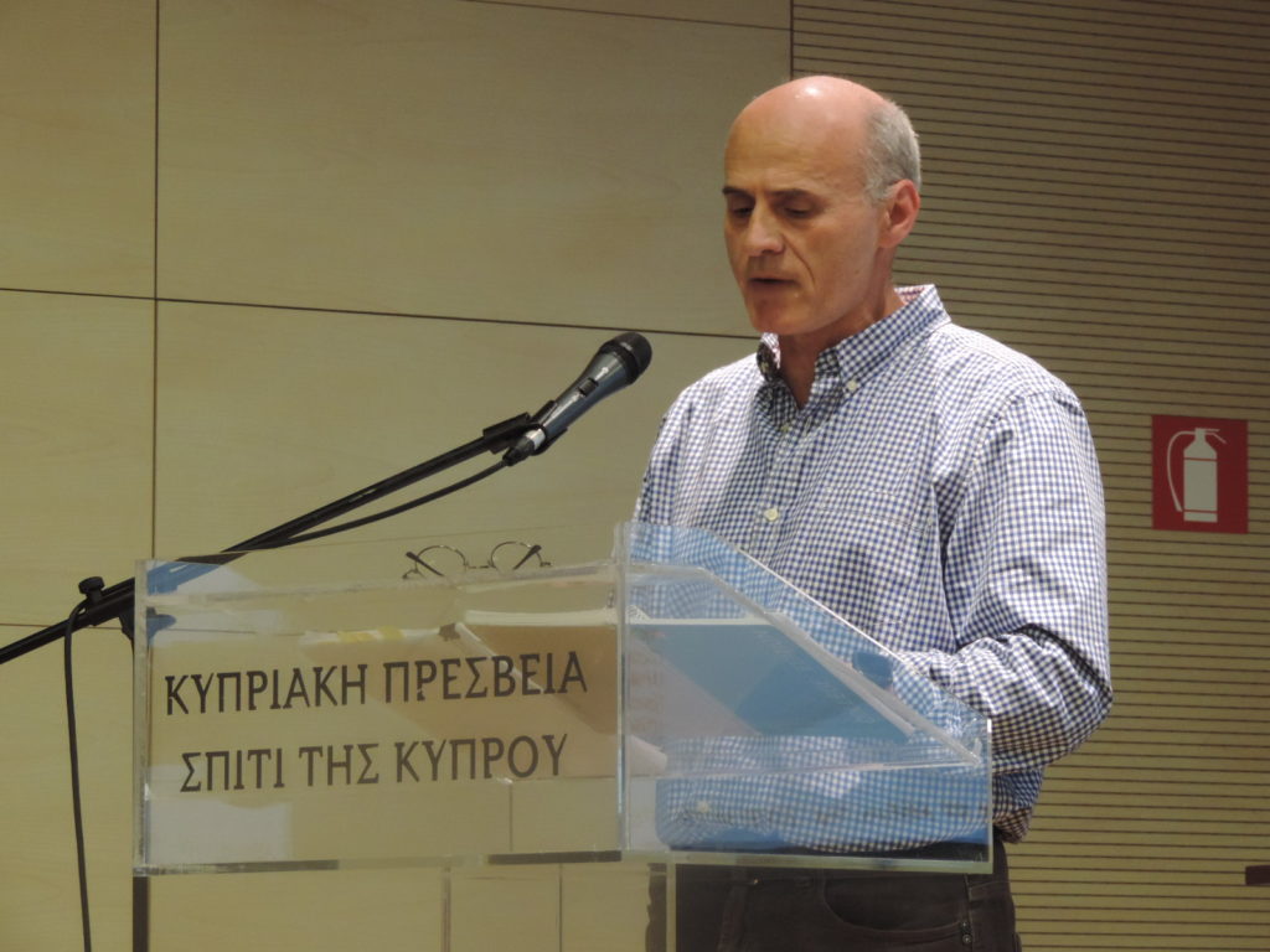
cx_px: 635
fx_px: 6237
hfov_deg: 11.6
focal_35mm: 170
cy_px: 476
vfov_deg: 8.7
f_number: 4.5
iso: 560
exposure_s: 1/30
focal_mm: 30.3
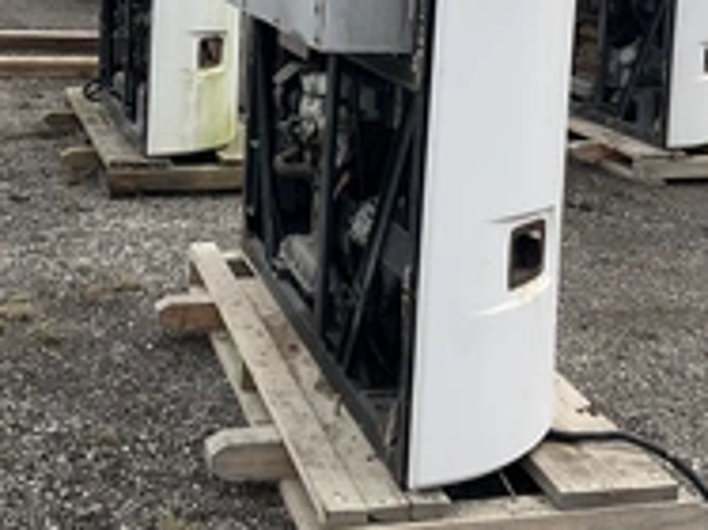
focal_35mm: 62
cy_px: -11
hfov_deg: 31.2
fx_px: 1267
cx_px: 371
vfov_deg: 22.6
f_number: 1.8
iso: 25
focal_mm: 3
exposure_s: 1/1577
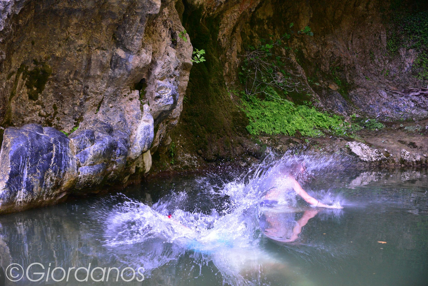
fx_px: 618
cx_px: 214
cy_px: 143
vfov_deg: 26.0
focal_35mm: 52
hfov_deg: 38.2
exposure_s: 1/320
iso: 3200
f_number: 5
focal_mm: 52
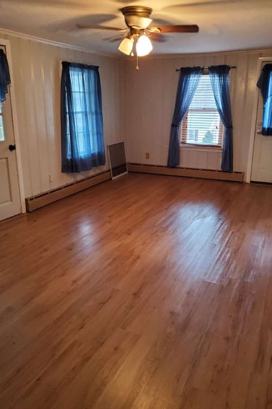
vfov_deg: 65.5
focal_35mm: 28
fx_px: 318
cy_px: 199
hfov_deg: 46.4
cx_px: 134
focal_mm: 4.3
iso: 500
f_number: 1.5
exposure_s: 1/40
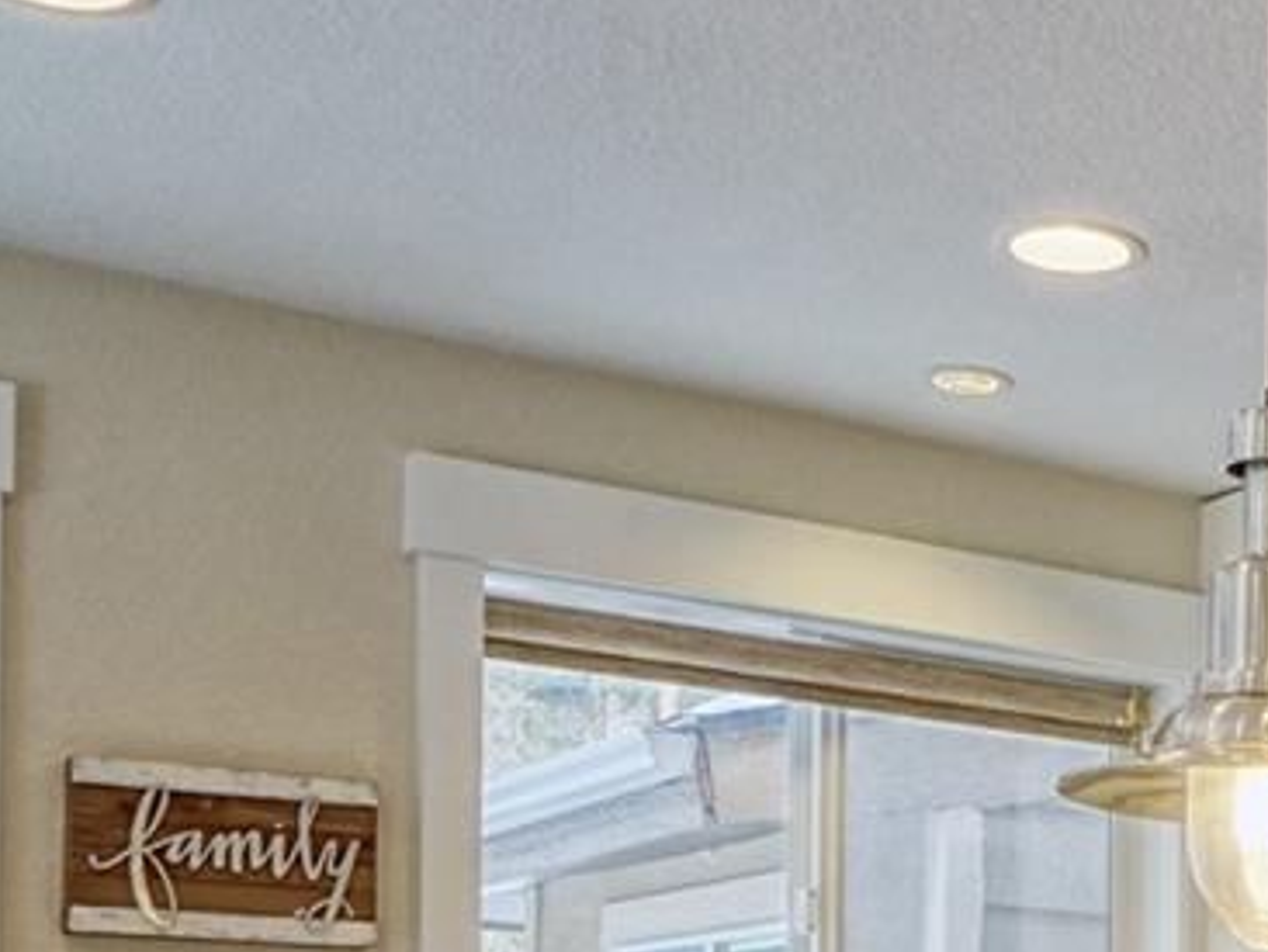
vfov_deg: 21.9
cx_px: 1597
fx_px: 2309
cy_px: 1090
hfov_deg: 26.6
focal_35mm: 63
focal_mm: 10
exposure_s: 1/15
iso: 640
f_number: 10
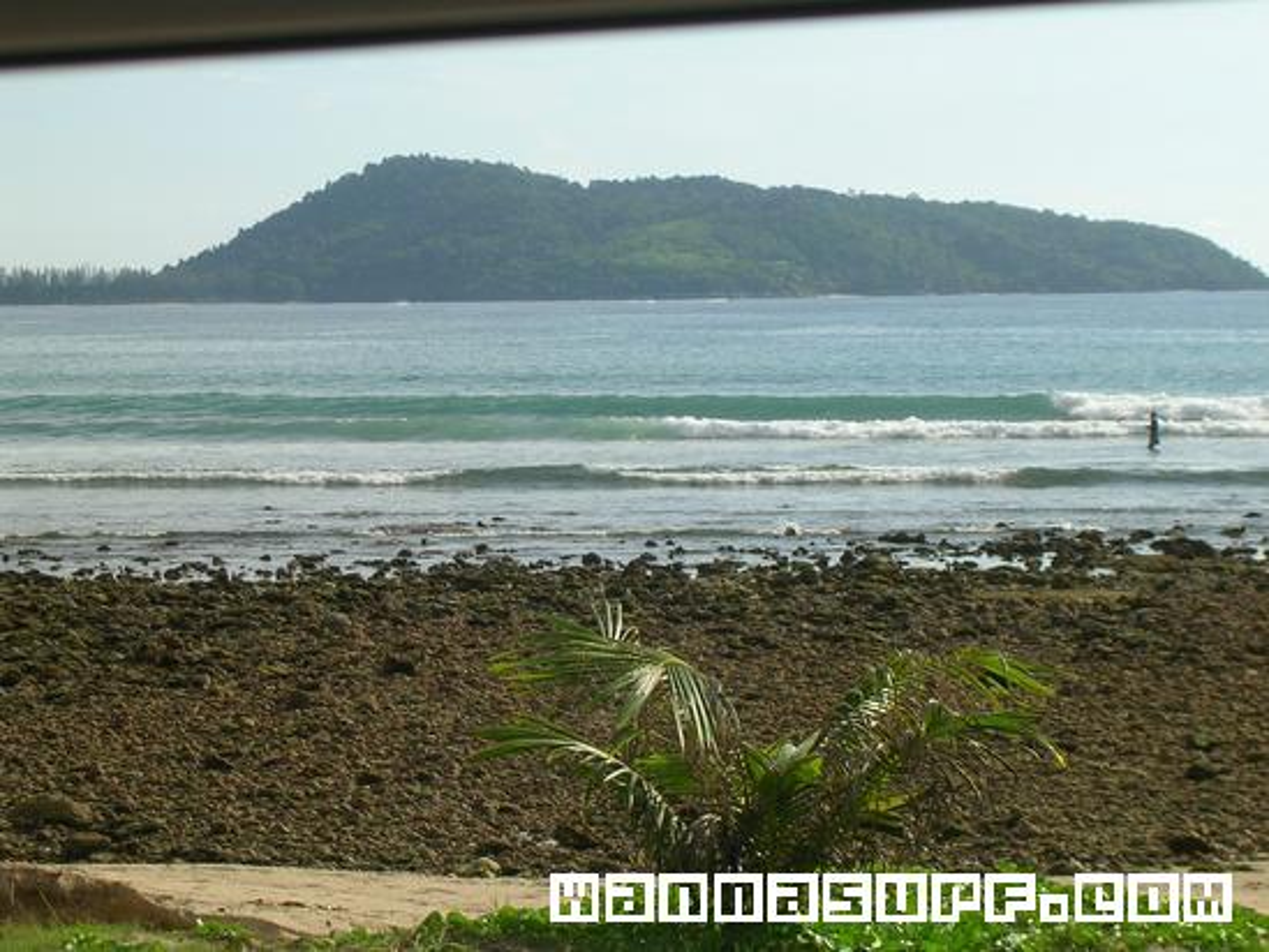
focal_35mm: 115
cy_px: 476
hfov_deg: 17.1
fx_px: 4217
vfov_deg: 12.9
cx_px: 634
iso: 50
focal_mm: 17.4
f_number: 4.9
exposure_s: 1/452
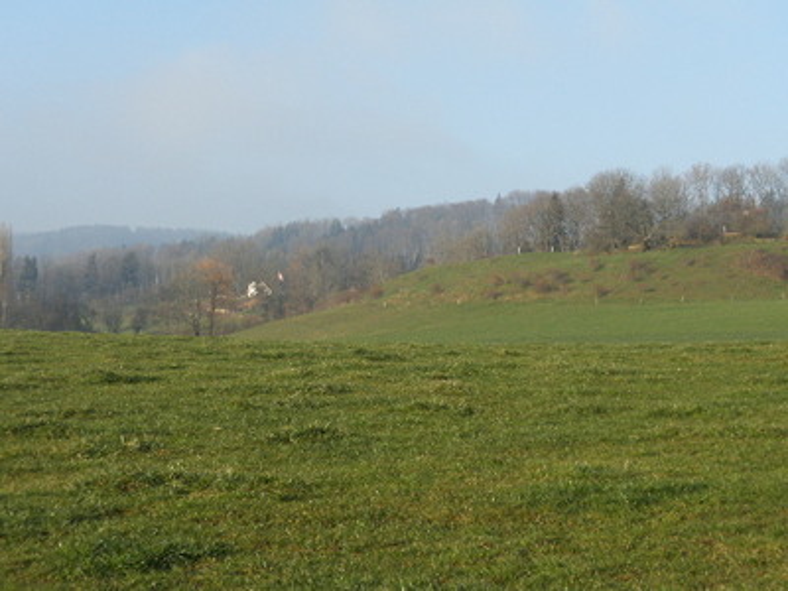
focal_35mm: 72
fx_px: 1639
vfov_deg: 20.4
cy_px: 296
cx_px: 394
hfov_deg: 27.0
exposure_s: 1/250
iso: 64
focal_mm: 12.7
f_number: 5
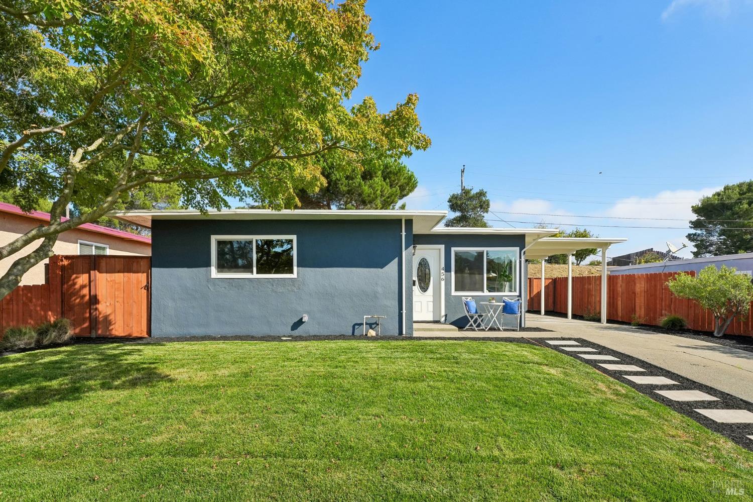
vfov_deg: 72.7
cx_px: 376
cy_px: 251
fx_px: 341
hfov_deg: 95.7
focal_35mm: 16
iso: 500
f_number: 10
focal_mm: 16.3
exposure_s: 1/800
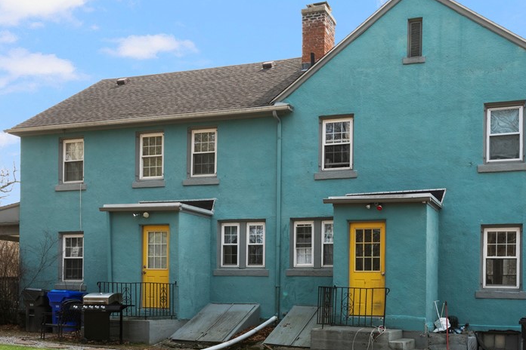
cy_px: 163
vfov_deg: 33.6
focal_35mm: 40
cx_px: 337
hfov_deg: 48.1
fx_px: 581
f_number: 14
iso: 400
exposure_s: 1/125
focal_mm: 17
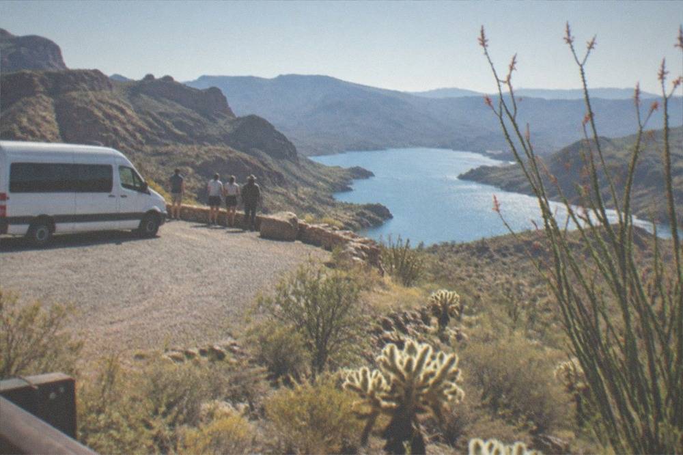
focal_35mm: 40
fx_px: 759
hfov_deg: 48.5
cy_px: 228
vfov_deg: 33.4
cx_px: 342
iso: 200
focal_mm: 40
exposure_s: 1/320
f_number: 11
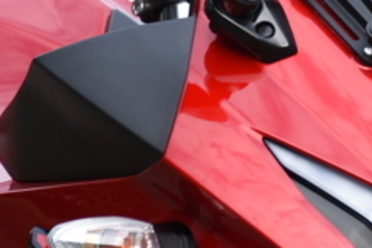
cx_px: 459
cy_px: 61
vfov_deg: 2.0
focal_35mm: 672
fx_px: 6945
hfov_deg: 3.1
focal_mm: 105
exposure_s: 1/160
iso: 160
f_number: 5.6
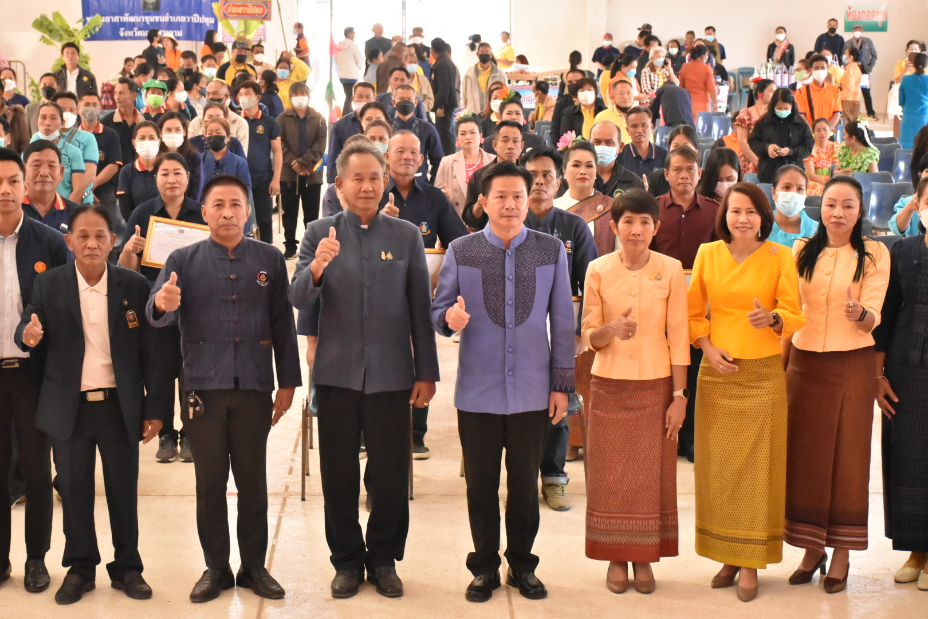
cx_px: 464
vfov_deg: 18.2
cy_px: 310
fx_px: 1933
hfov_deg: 27.0
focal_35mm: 75
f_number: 6.3
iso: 4000
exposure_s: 1/160
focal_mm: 50
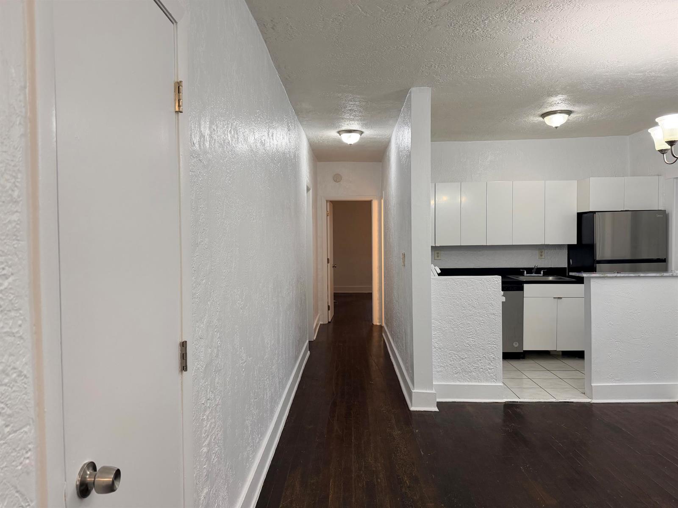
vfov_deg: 56.8
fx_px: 470
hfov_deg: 71.6
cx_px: 339
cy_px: 254
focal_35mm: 24
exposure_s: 1/120
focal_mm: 6.76
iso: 160
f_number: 1.78
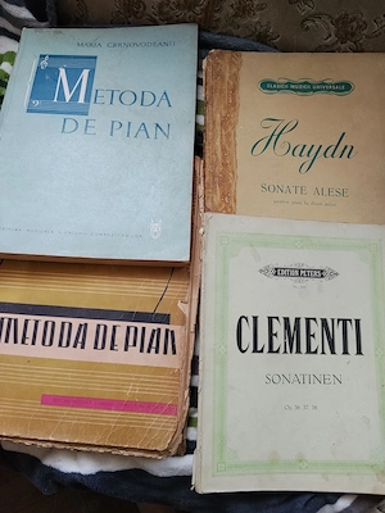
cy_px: 256
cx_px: 192
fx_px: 430
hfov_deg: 48.2
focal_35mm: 29
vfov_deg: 61.7
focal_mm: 3.96
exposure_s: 1/50
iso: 125
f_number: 1.8
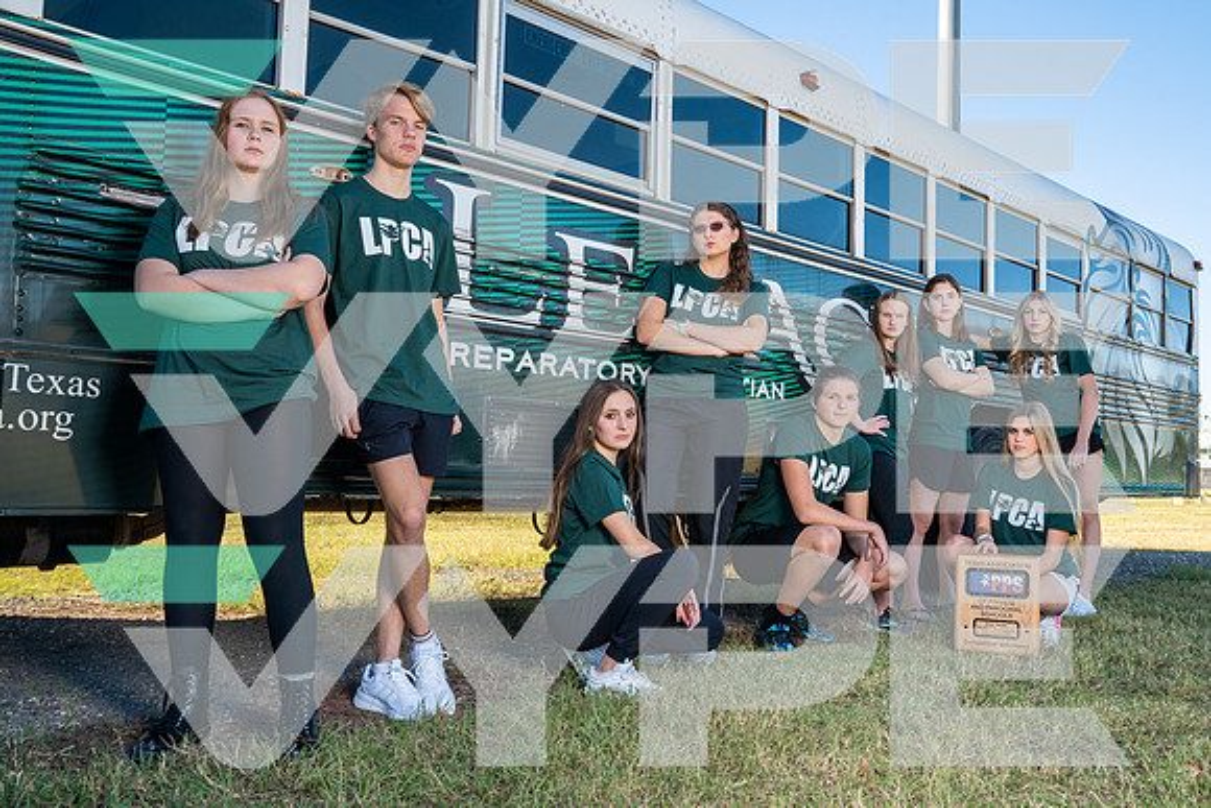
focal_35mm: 31
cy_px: 391
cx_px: 615
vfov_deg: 42.4
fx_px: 1042
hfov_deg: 60.3
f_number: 8
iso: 320
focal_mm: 30
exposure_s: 1/250
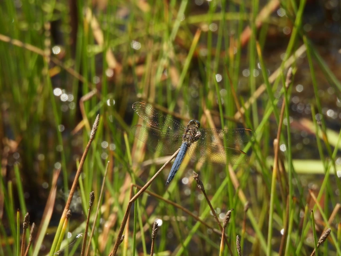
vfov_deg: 1.9
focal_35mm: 800
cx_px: 170
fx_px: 7881
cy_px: 128
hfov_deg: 2.5
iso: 100
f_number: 6.3
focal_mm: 143
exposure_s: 1/320
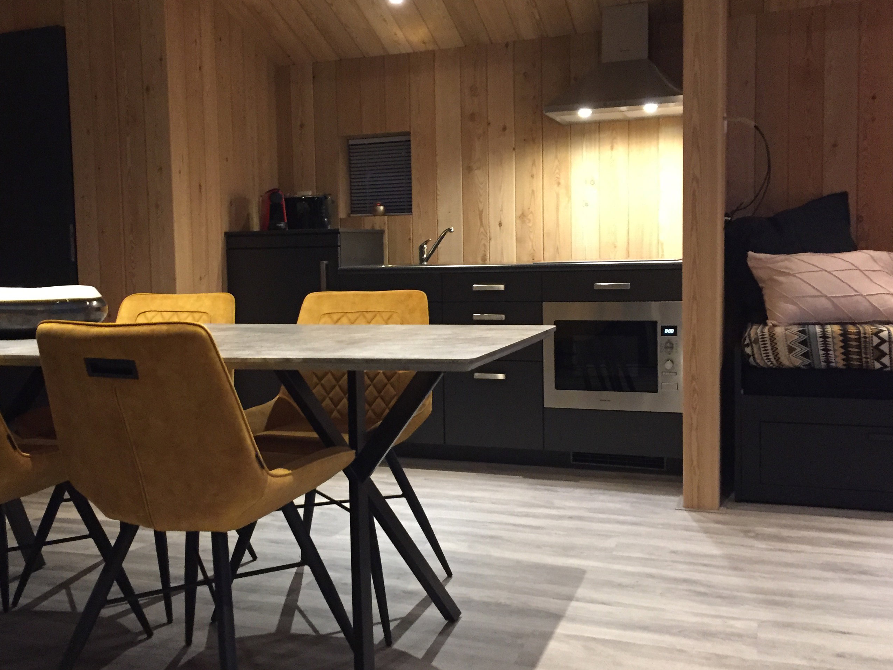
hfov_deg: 49.9
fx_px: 955
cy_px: 314
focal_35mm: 37
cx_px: 364
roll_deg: -0.2
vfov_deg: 38.7
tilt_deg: -2.9
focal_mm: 4.15
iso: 250
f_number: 2.2
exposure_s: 1/20
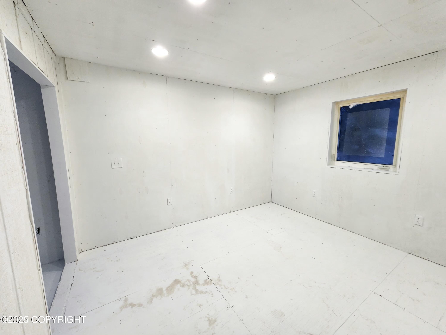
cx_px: 223
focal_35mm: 13
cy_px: 168
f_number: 2.2
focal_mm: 2.2
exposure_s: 1/60
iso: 125
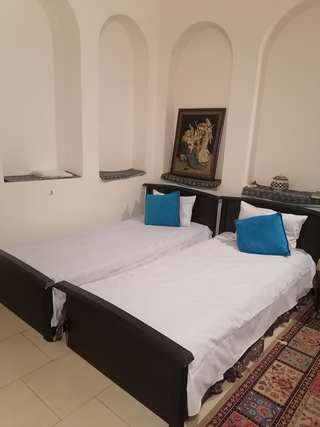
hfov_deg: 51.4
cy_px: 214
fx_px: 333
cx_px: 160
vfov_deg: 65.3
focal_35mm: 27
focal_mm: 5.3
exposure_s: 1/25
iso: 800
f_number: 1.8
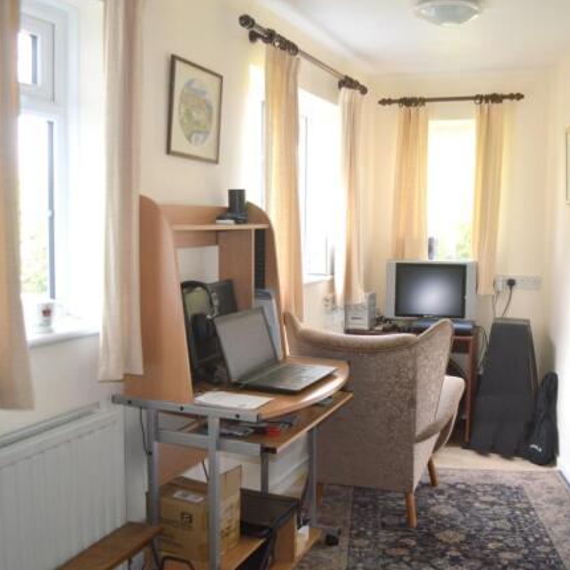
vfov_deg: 47.2
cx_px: 322
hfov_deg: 47.1
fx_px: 652
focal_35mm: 35
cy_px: 286
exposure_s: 1/60
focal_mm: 18
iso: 450
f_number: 3.5
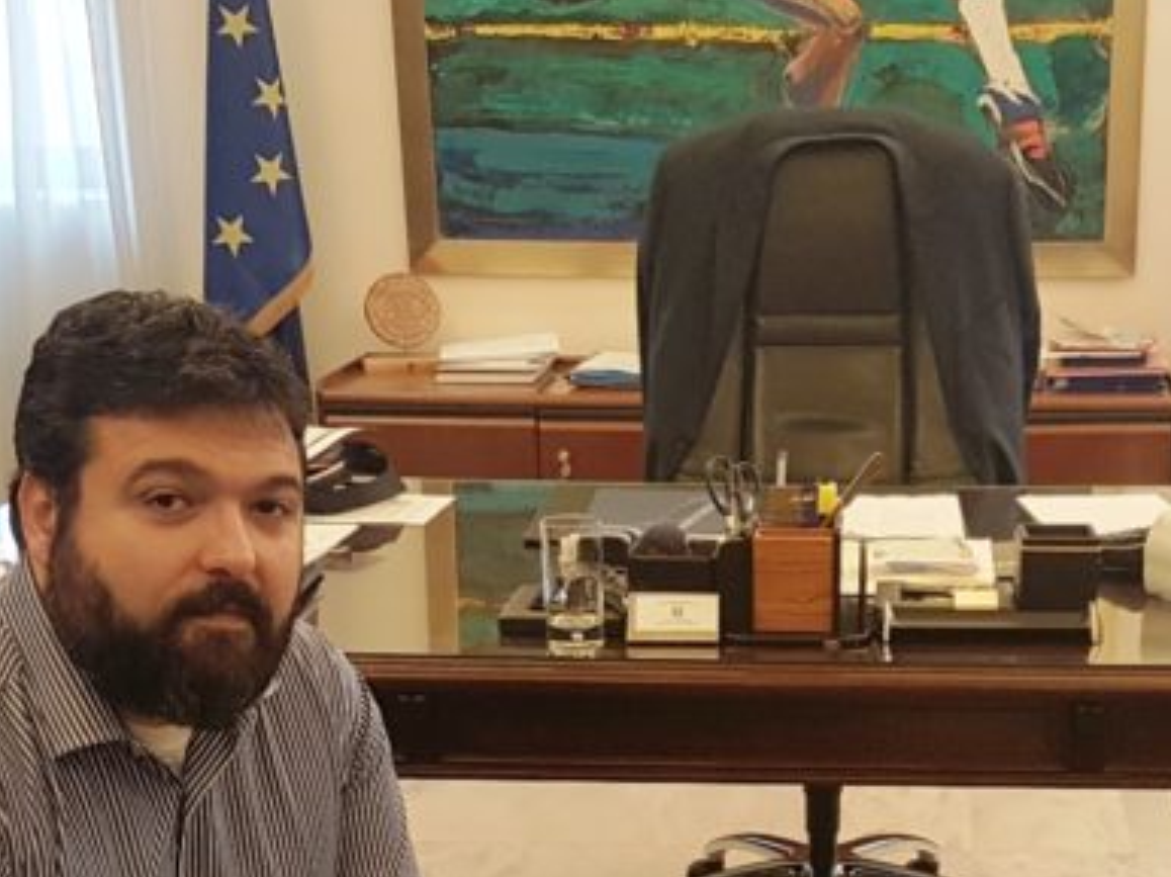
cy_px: 792
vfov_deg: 20.8
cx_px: 910
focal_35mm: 69
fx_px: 2333
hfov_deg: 27.7
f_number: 1.7
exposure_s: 1/50
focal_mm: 4.2
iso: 80
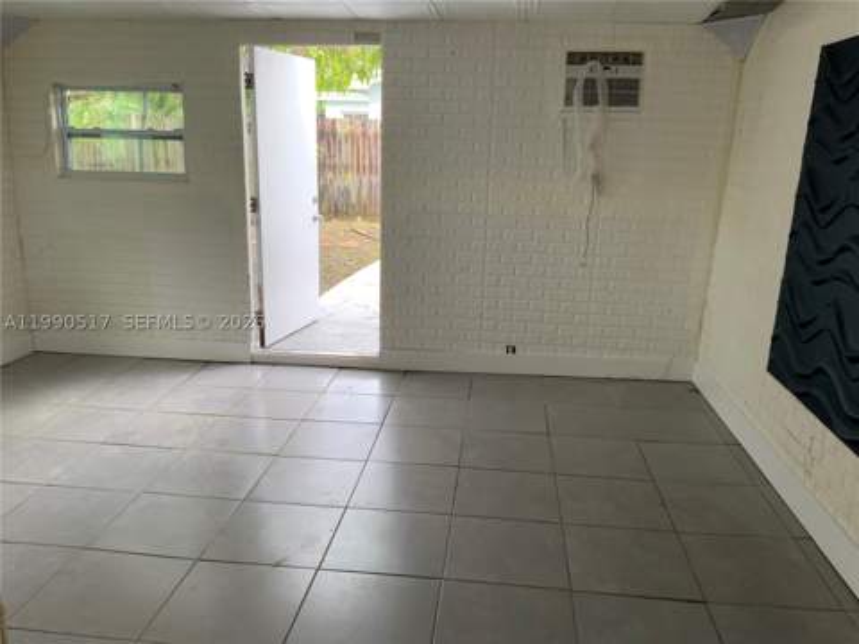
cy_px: 322
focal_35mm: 29
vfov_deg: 48.2
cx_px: 430
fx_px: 720
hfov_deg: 61.7
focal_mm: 3
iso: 40
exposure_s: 1/60
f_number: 1.8
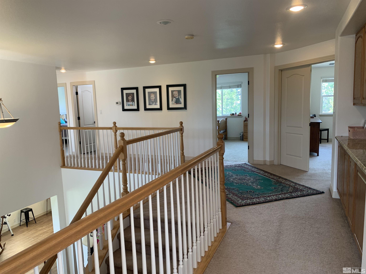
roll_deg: +1.8
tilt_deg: -6.9
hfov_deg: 67.3
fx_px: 275
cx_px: 183
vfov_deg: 53.1
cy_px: 137
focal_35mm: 26
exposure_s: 1/60
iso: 64
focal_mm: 4.25
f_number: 1.8
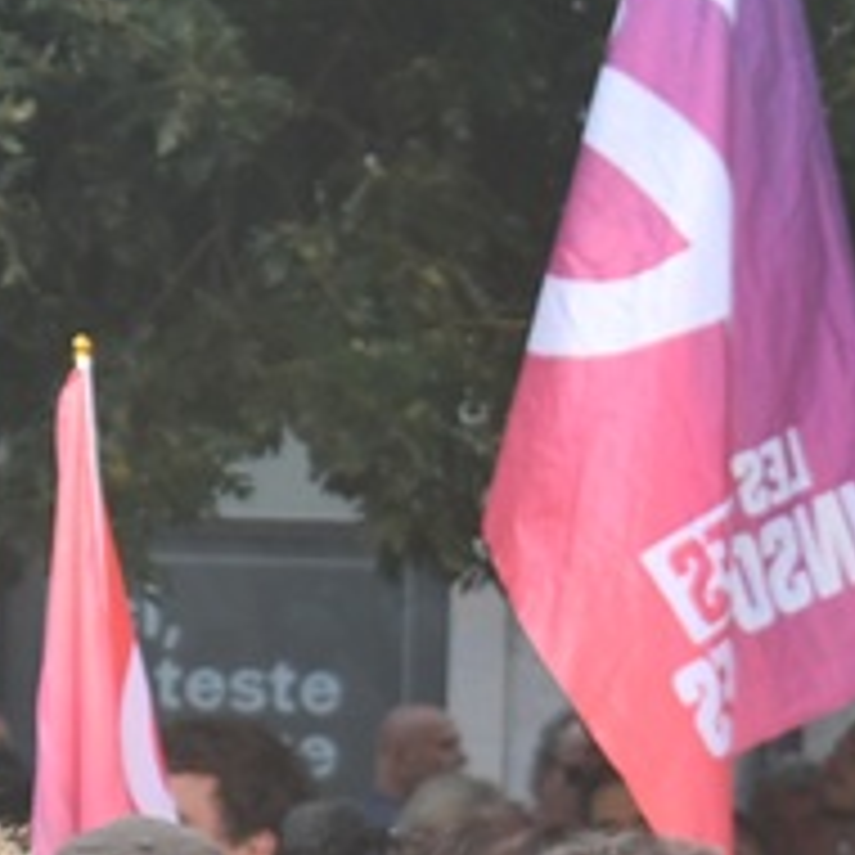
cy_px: 817
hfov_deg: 4.1
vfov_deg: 4.1
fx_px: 11988
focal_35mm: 429
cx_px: -461
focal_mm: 55
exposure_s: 1/250
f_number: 6.3
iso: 200
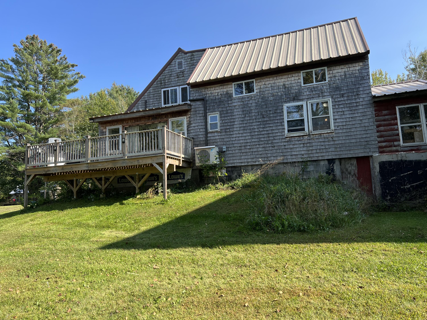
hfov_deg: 67.3
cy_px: 160
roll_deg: +2.6
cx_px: 214
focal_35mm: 26
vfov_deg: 53.1
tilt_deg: +6.7
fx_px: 321
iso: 50
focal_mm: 5.7
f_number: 1.5
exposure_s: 1/974
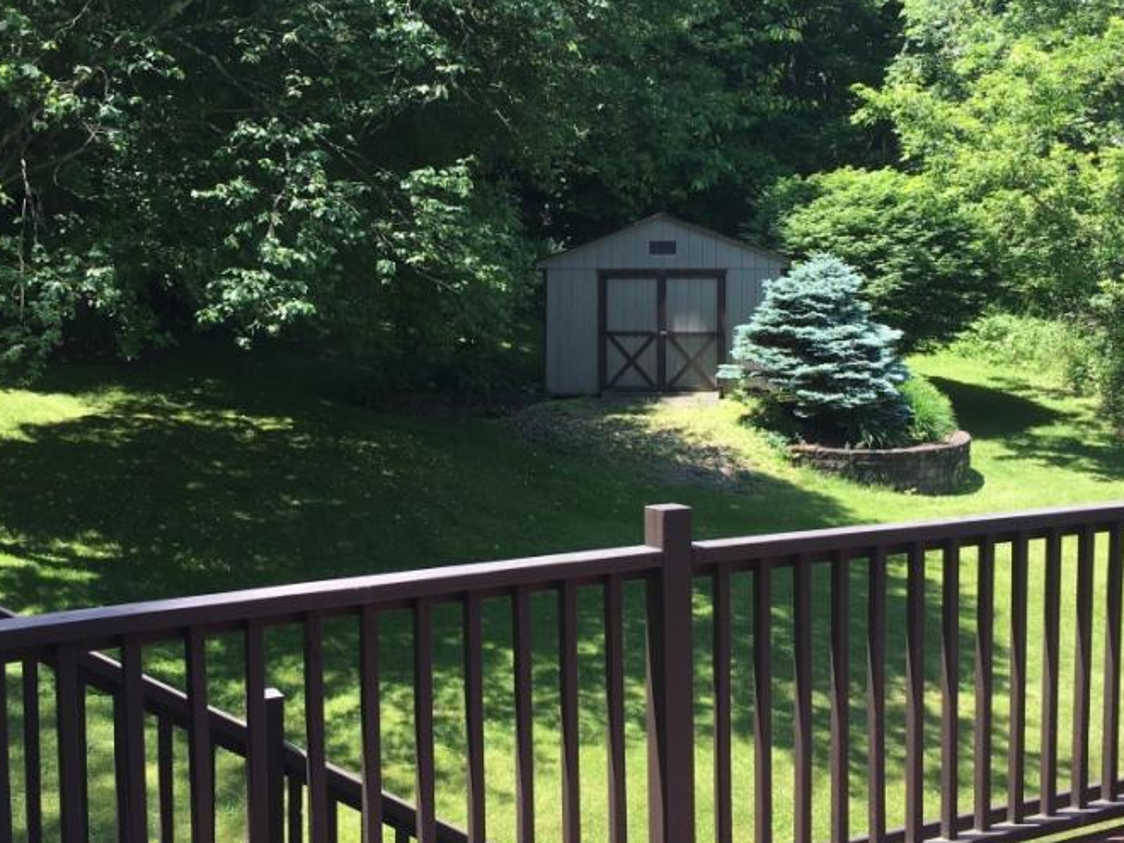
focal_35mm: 45
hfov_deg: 42.1
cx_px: 550
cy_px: 404
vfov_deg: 32.2
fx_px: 1461
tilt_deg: -4.8
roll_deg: -0.5
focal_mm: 4.15
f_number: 2.2
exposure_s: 1/364
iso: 25
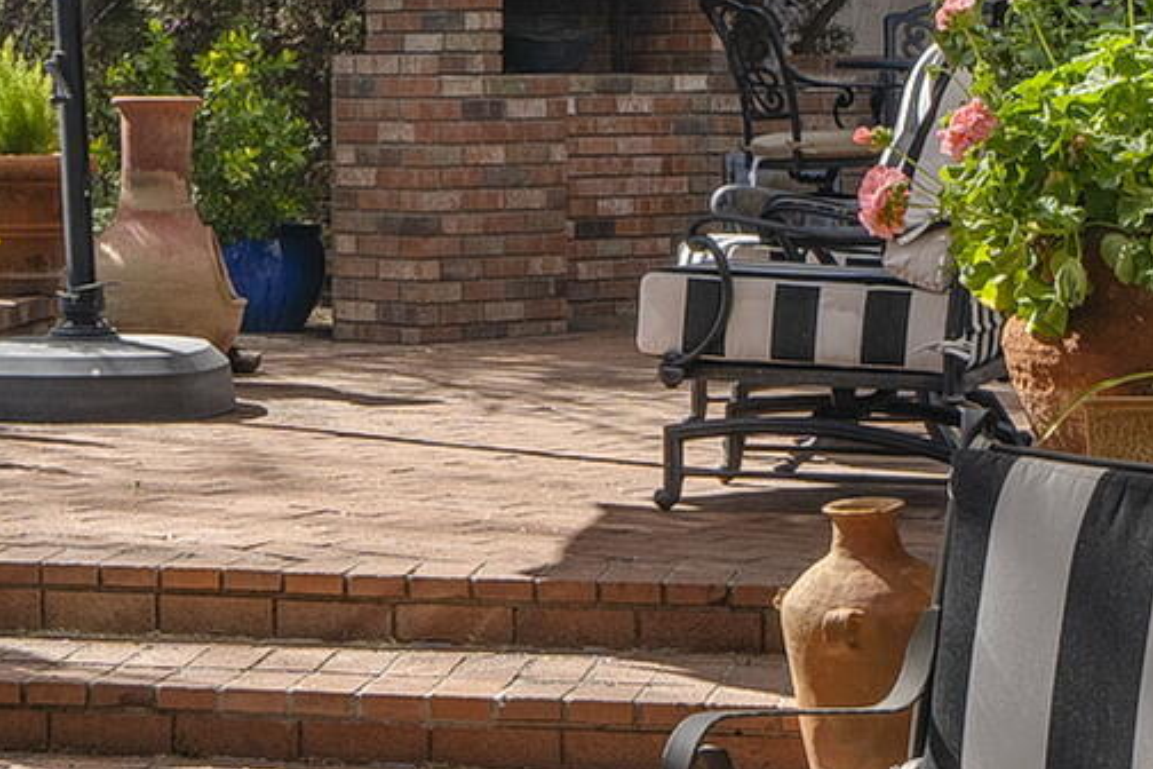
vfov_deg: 12.3
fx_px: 3555
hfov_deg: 18.0
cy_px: 92
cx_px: 11
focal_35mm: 111
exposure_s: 1/160
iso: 100
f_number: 9
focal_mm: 20
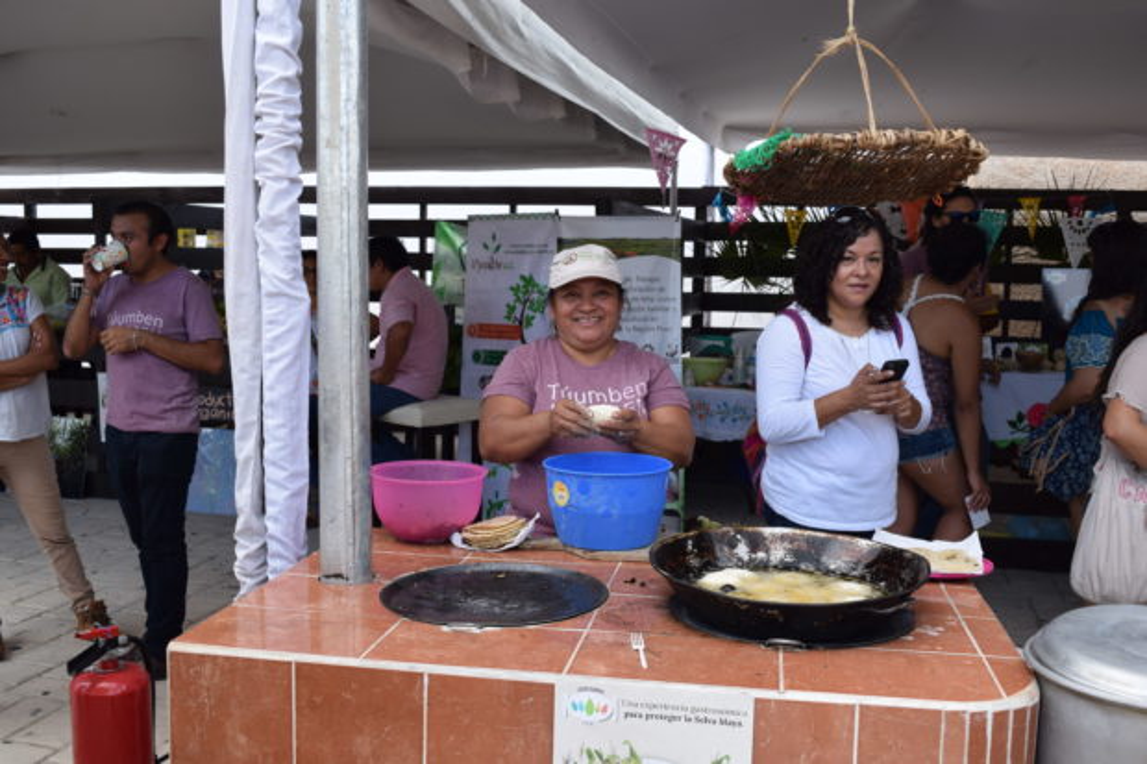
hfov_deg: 53.1
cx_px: 574
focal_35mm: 36
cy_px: 382
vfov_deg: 36.9
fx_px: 1147
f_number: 8
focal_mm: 24
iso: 200
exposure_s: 1/250
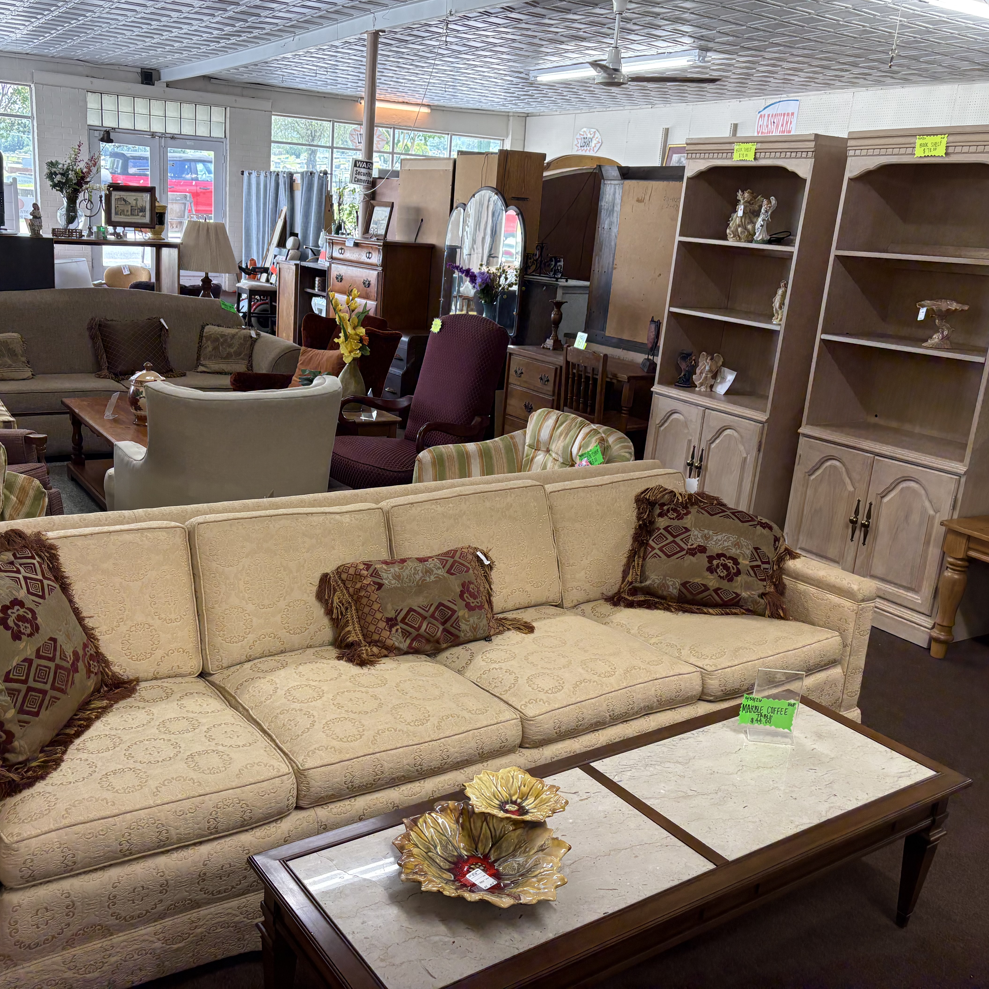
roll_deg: -2.9
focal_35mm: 31
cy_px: 489
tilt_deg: -15.1
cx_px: 406
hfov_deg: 52.2
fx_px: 1002
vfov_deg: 52.5
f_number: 1.6
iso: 125
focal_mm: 5.96
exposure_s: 1/127
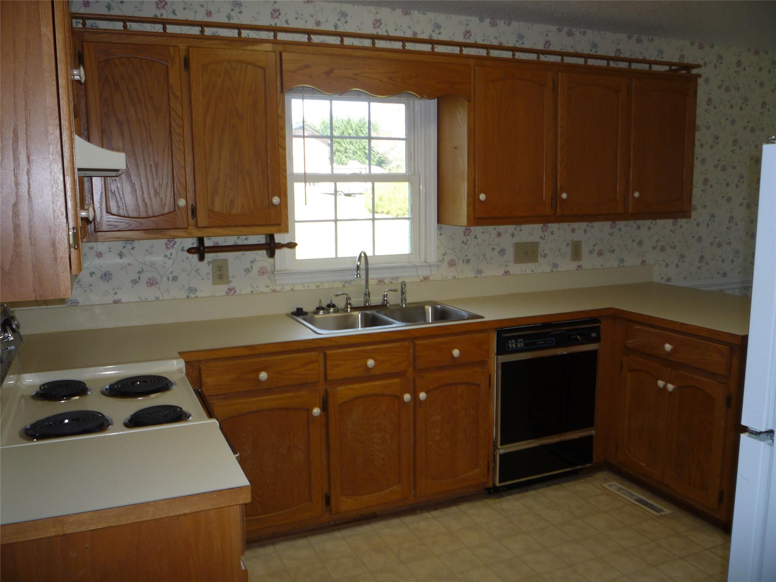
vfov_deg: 46.8
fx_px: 673
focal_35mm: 30
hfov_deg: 60.0
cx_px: 388
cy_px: 291
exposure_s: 1/30
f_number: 3.3
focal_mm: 5.2
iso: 100
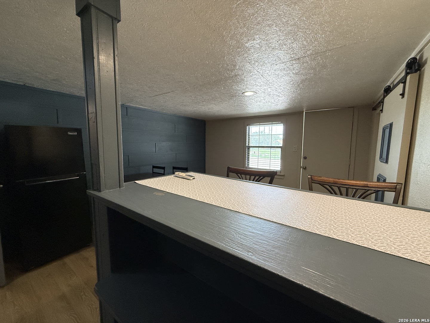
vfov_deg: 85.7
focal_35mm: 14
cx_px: 215
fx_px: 174
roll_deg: -1.2
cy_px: 162
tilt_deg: -6.9
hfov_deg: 102.1
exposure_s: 1/120
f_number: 2.2
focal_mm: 2.22
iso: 320
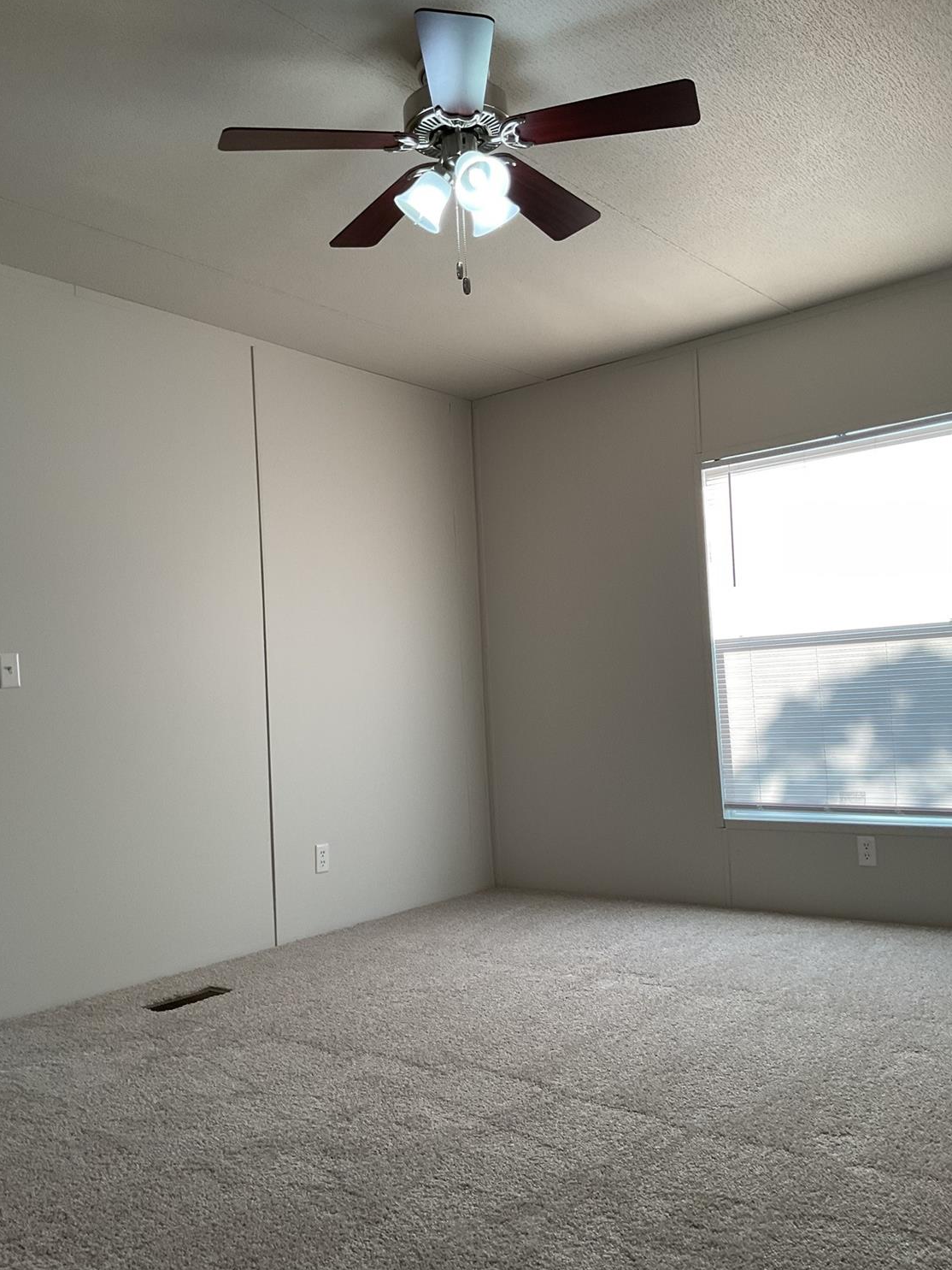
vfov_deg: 60.0
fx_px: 1100
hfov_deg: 46.8
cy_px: 648
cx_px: 475
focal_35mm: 30
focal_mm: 3
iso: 64
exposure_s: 1/120
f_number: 1.8
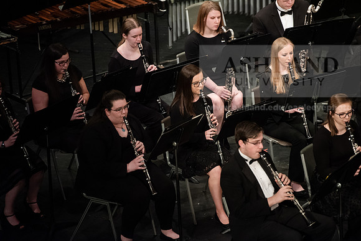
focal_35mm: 200
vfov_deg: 6.9
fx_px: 2006
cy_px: 120
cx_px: 180
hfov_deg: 10.3
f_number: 3.2
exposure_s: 1/250
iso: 3200
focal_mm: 200
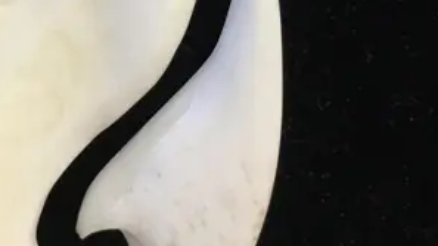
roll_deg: +4.1
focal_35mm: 109
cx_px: 74
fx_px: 1266
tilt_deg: -35.9
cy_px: -127
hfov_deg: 19.4
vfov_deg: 10.7
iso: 40
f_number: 2.2
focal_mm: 4.15
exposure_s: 1/17
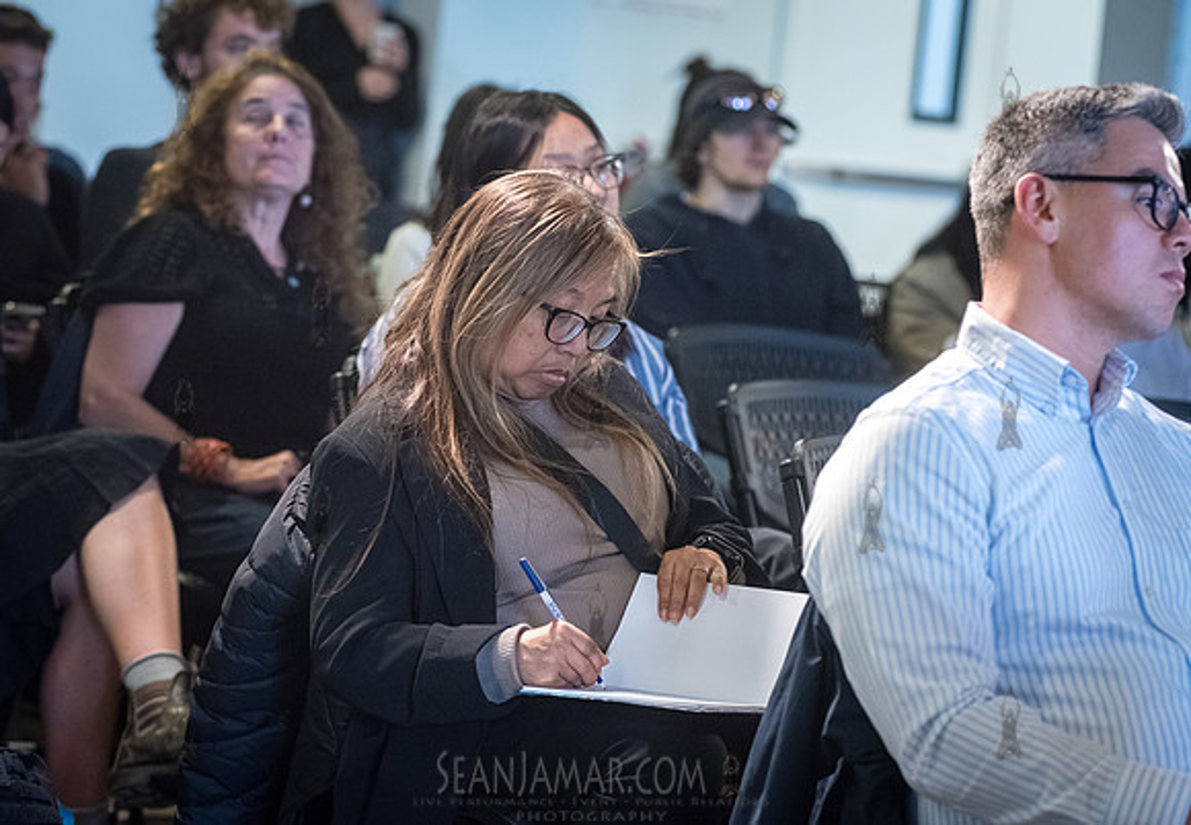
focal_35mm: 125
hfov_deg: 16.1
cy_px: 375
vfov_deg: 11.2
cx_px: 568
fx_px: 4197
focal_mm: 112
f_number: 3.5
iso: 4000
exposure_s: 1/250
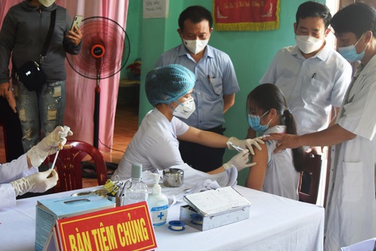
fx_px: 520
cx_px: 143
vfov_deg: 27.0
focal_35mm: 50
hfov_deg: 39.5
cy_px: 101
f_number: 4
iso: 400
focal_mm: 21
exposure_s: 1/60
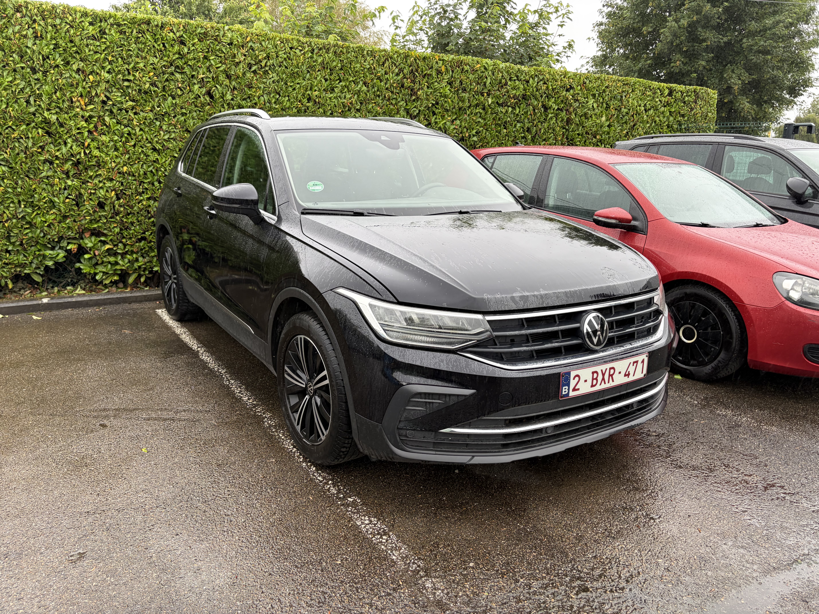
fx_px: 615
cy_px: 307
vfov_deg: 53.1
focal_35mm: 26
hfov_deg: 67.3
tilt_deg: -8.8
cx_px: 410
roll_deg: -2.2
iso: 40
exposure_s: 1/156
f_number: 1.6
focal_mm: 5.96
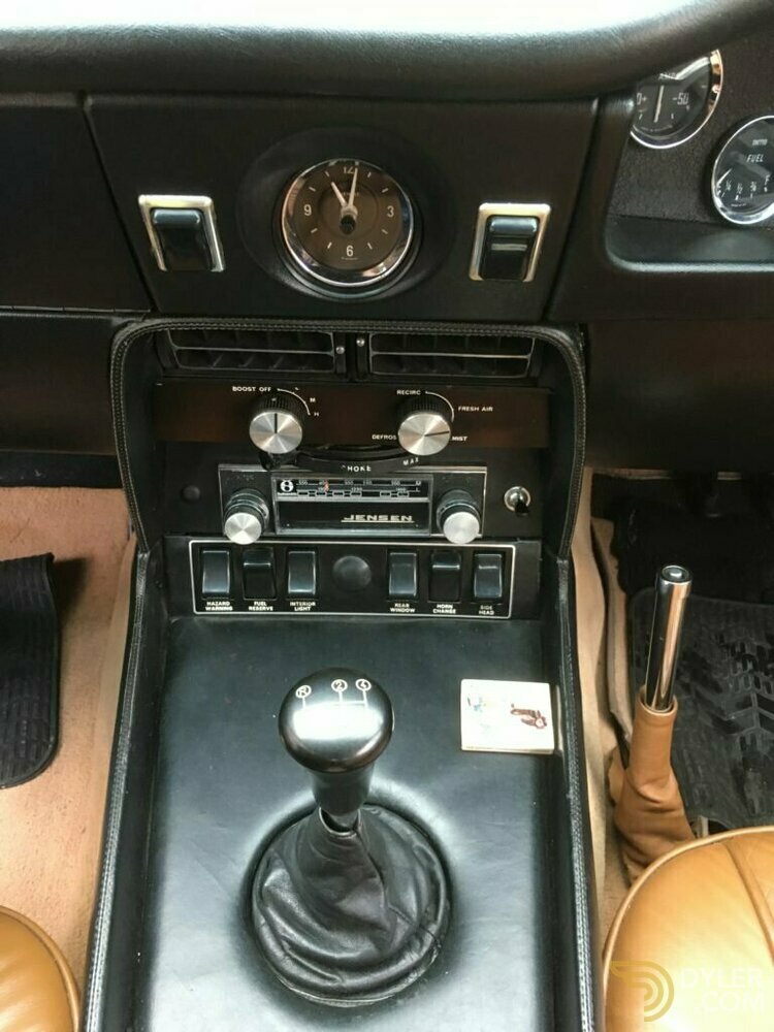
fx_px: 865
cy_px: 516
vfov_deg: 61.7
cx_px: 387
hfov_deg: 48.2
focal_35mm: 29
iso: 200
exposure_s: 1/33
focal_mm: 4.15
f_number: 2.2
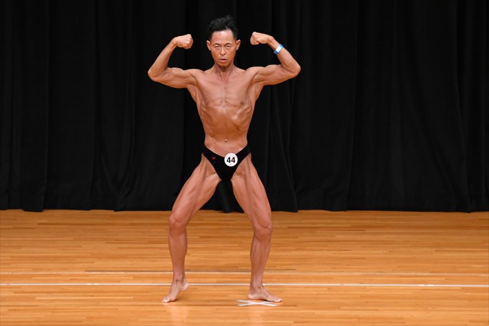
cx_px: 244
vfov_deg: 4.8
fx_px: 3869
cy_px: 163
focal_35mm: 285
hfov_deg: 7.2
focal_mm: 190
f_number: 5.6
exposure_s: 1/400
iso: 3200
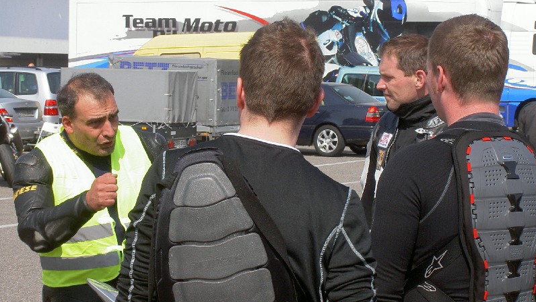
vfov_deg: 9.6
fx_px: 1805
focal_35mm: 127
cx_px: 269
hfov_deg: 16.9
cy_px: 136
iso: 100
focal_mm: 24
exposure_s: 1/200
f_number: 8.3
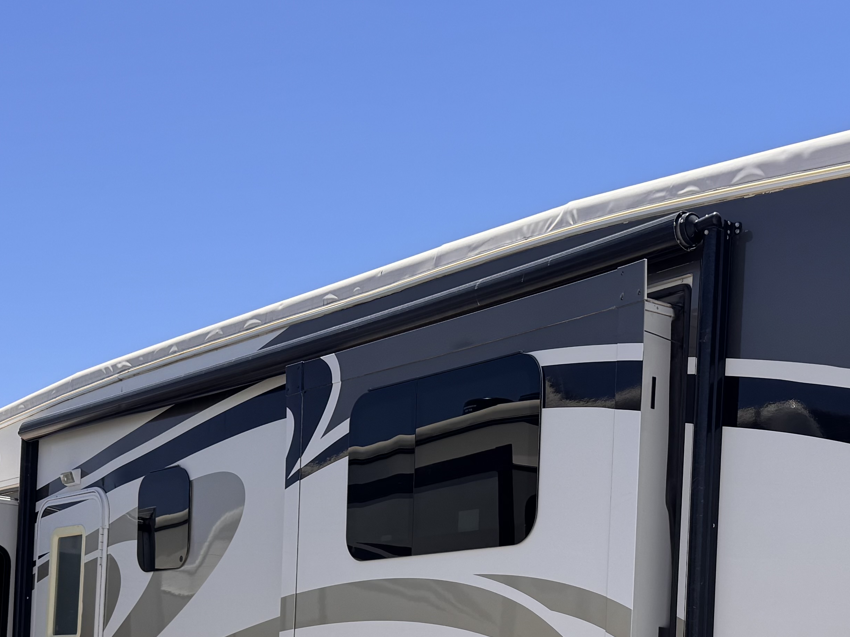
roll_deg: +0.7
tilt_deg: -2.3
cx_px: 589
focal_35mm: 56
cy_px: 709
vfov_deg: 24.3
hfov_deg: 33.9
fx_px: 1375
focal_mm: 6.76
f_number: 1.78
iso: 80
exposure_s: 1/3096
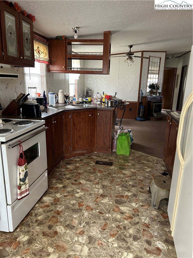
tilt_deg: -15.1
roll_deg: -1.8
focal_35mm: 26
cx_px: 96
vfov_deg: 67.3
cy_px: 129
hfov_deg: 53.1
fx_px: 193
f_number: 1.5
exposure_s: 1/60
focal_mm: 5.7
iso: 250
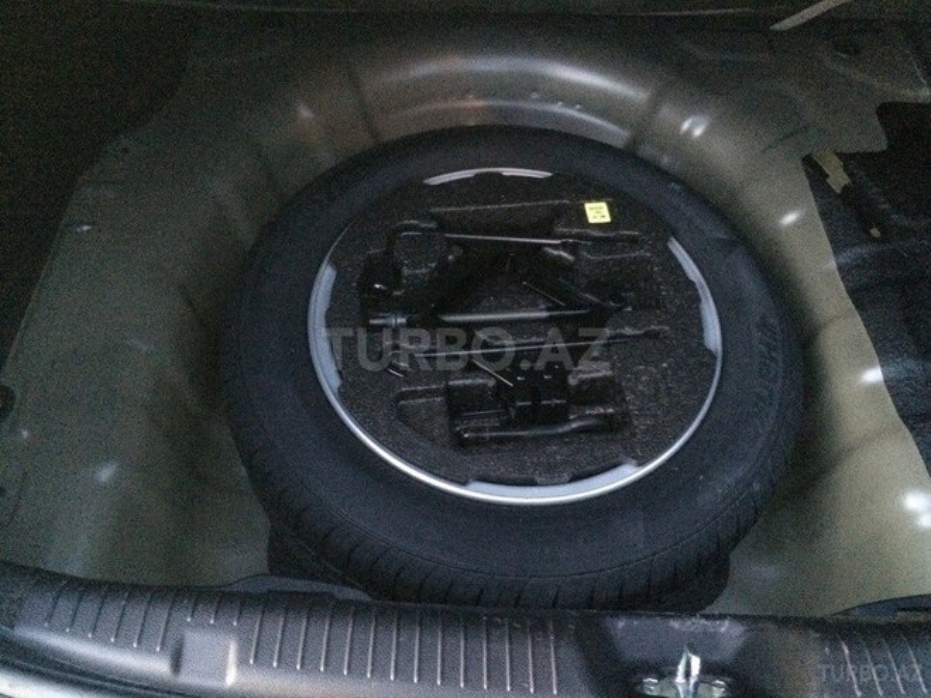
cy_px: 349
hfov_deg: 61.7
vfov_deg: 48.2
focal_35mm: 29
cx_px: 466
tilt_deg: -57.1
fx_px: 780
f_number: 2.2
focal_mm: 4.15
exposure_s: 1/17
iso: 1000
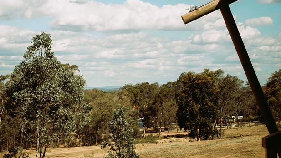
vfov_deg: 21.0
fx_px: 425
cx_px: 141
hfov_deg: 36.6
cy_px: 98
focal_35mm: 57
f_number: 2.8
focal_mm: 26
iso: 160
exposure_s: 1/4000
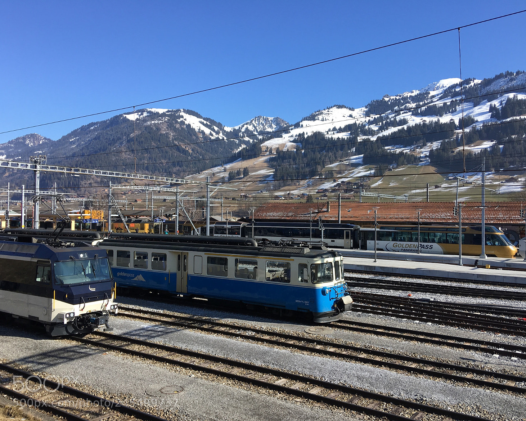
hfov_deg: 57.1
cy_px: 215
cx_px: 278
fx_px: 483
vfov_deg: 47.1
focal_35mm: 31
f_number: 2.2
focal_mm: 4.15
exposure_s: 1/1026
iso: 25
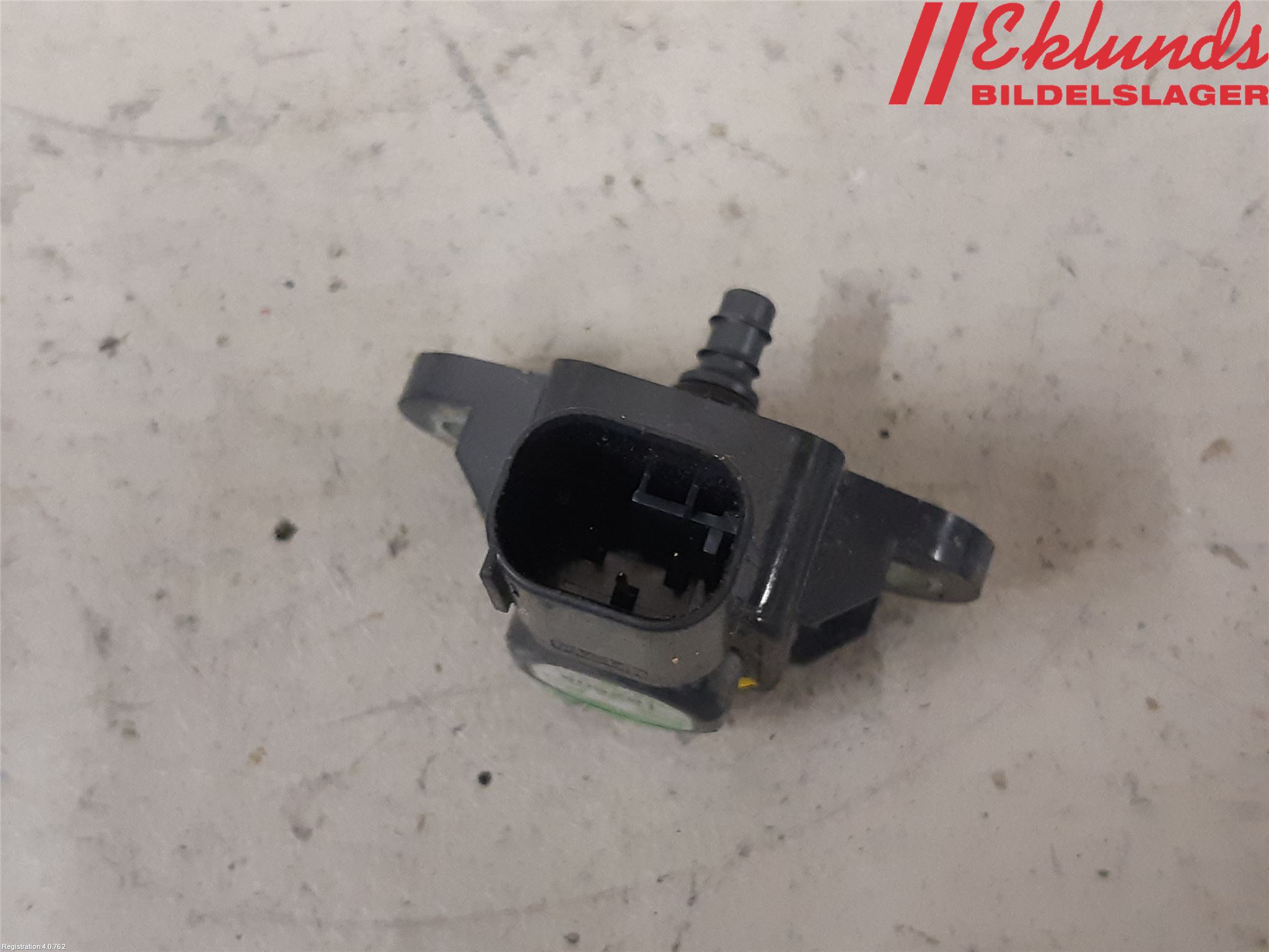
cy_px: 476
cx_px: 634
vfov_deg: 53.1
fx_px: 953
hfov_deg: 67.3
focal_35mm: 26
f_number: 1.7
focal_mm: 3.93
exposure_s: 1/50
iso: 250
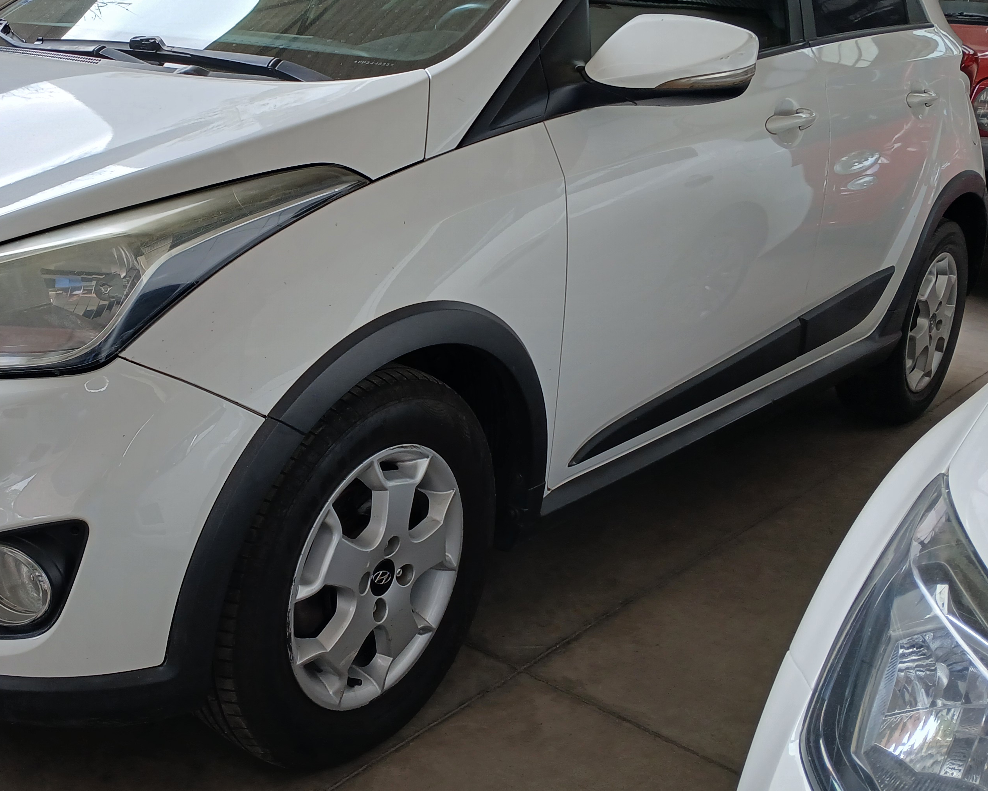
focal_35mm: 41
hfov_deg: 43.5
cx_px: 262
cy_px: 335
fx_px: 1199
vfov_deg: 36.4
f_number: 1.8
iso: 32
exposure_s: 1/120
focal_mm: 3.98
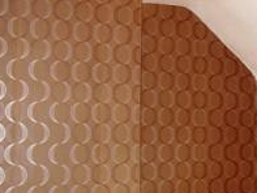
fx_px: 527
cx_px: 226
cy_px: 133
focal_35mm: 71
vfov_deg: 20.7
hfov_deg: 26.6
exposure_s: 1/45
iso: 160
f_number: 2.8
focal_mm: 7.8
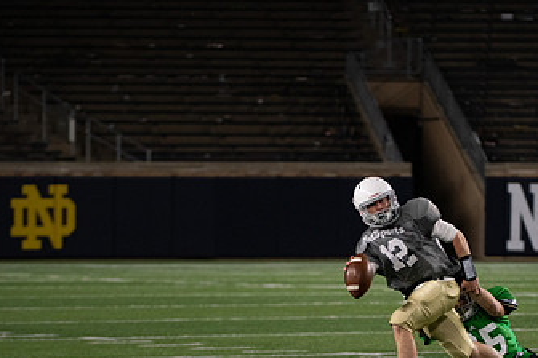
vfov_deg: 4.0
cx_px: 376
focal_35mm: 345
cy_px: 293
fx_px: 5155
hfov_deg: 6.0
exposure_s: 1/500
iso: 3200
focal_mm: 200
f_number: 4
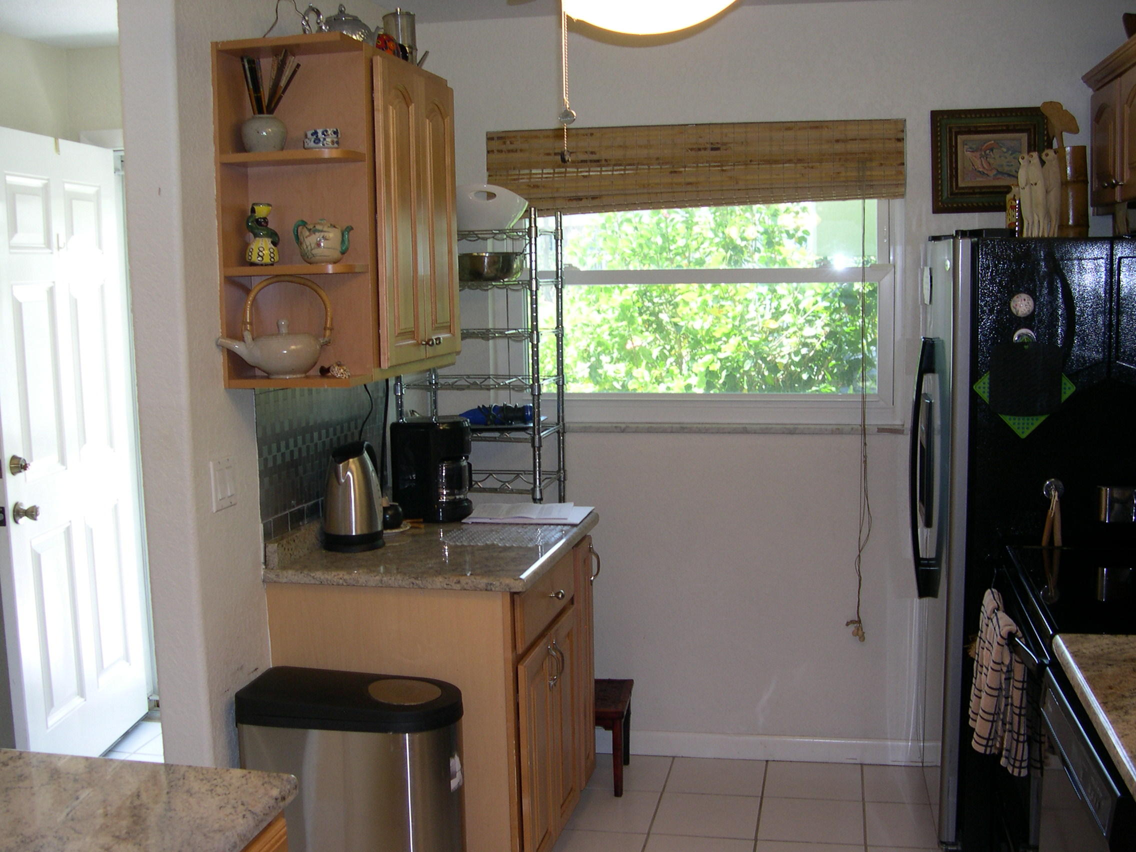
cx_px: 568
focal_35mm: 38
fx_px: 1247
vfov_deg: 37.7
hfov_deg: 49.0
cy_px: 426
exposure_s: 1/54.9
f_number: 2.8
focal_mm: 8
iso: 100
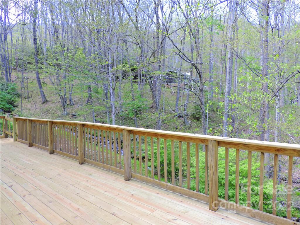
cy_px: 112
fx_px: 208
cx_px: 150
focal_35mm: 24
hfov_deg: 71.6
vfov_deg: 56.8
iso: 80
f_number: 3
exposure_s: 1/60
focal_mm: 4.3
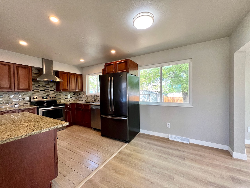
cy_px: 94
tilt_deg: -0.6
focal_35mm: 13
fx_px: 94
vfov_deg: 89.9
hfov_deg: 106.2
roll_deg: +0.7
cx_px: 125
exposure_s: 1/120
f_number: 1.8
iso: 100
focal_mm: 1.57
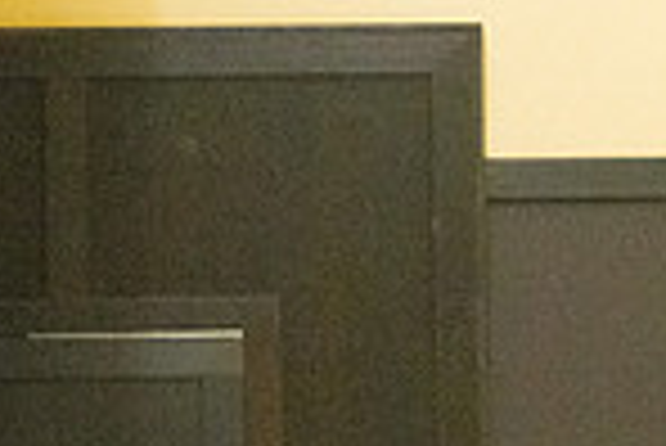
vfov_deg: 3.7
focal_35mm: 372
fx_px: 6889
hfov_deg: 5.5
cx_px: -315
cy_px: 106
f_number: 4.5
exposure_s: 1/1000
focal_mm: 95
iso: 10000
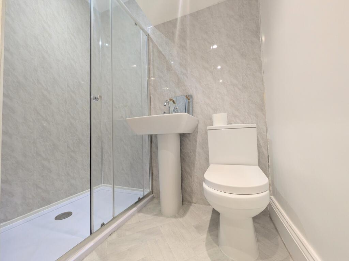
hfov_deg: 102.1
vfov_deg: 85.7
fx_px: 141
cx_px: 174
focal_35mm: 14
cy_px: 130
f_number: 2.2
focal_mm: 1.83
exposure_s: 1/50
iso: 118
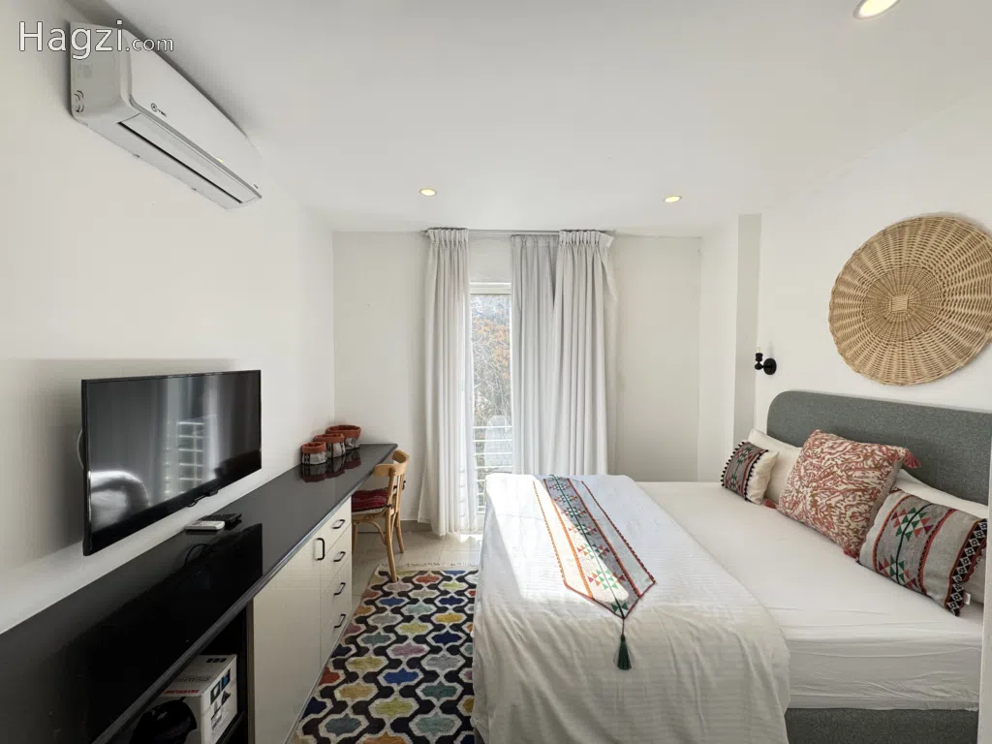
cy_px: 372
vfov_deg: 85.7
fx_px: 401
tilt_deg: -1.7
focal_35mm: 14
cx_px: 496
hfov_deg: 102.1
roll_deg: -0.5
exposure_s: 1/106
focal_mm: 2.22
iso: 40
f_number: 2.2
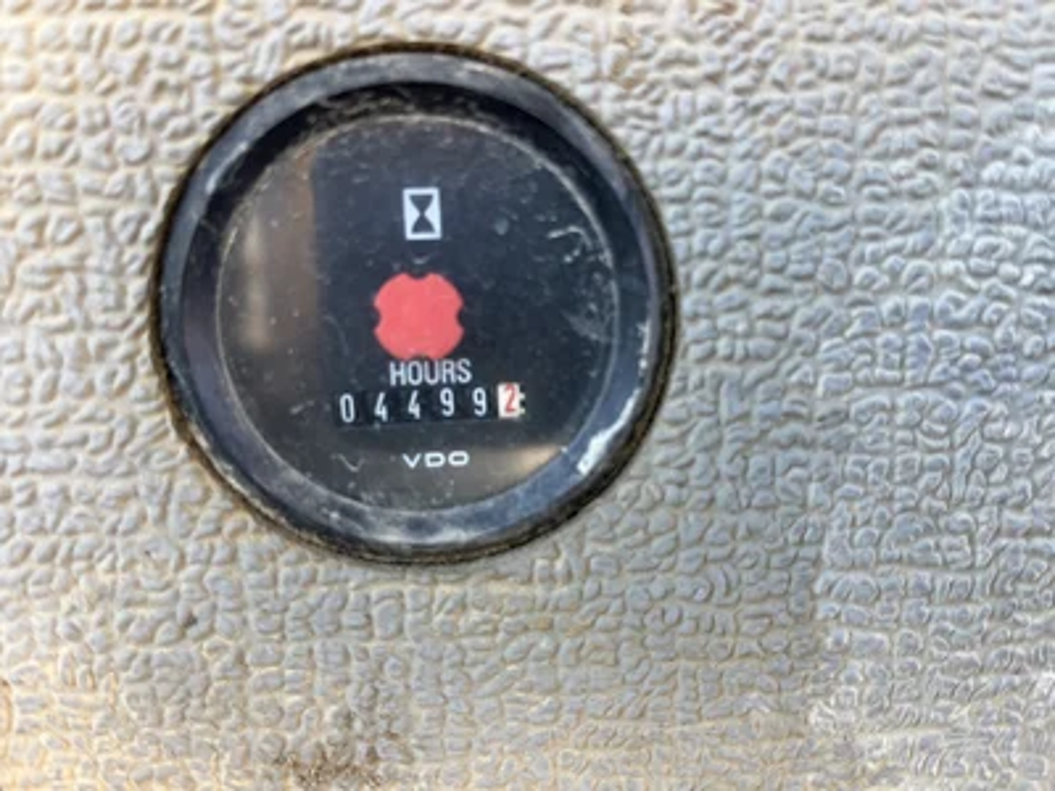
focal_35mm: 26
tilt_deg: -10.8
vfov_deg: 53.1
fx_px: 792
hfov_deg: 67.3
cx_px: 528
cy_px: 396
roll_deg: +1.3
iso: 80
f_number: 1.6
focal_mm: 5.1
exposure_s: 1/121
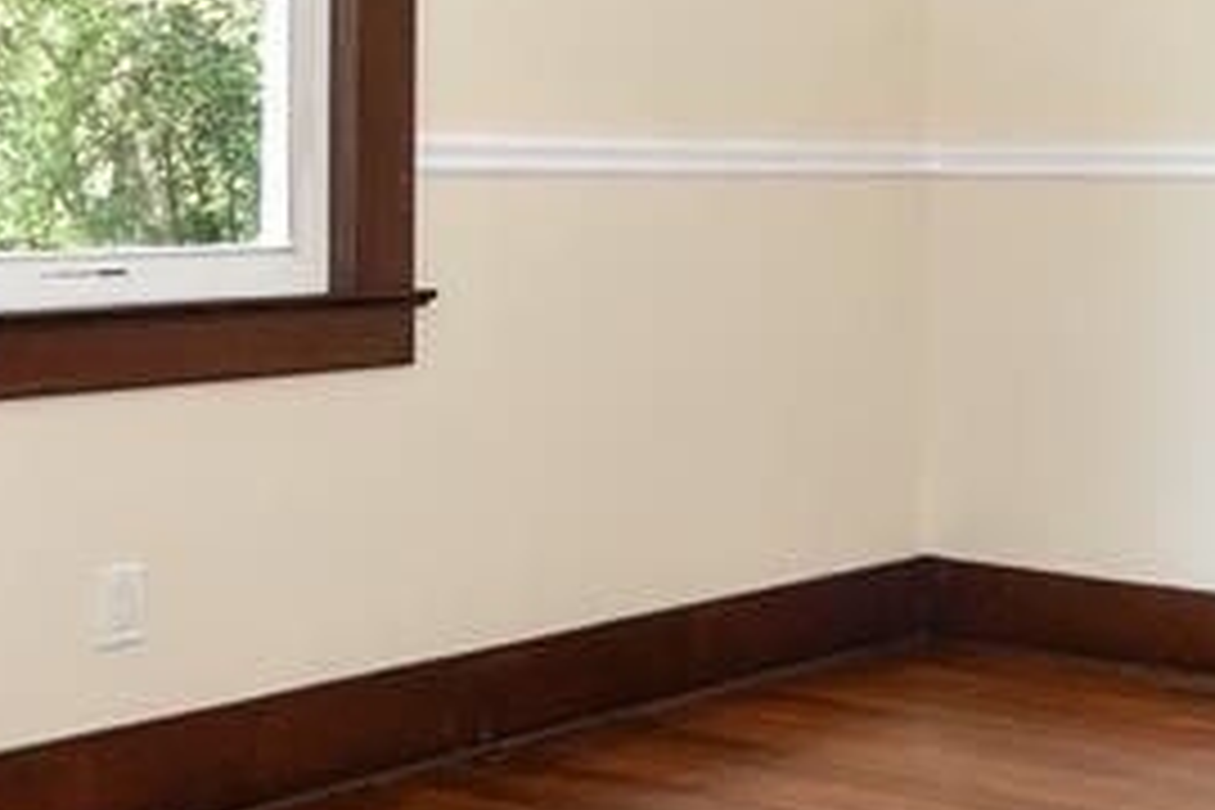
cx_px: 1336
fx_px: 2430
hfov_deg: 26.0
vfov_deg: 18.8
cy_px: 178
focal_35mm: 72
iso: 200
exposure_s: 1/45
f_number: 4
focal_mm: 19
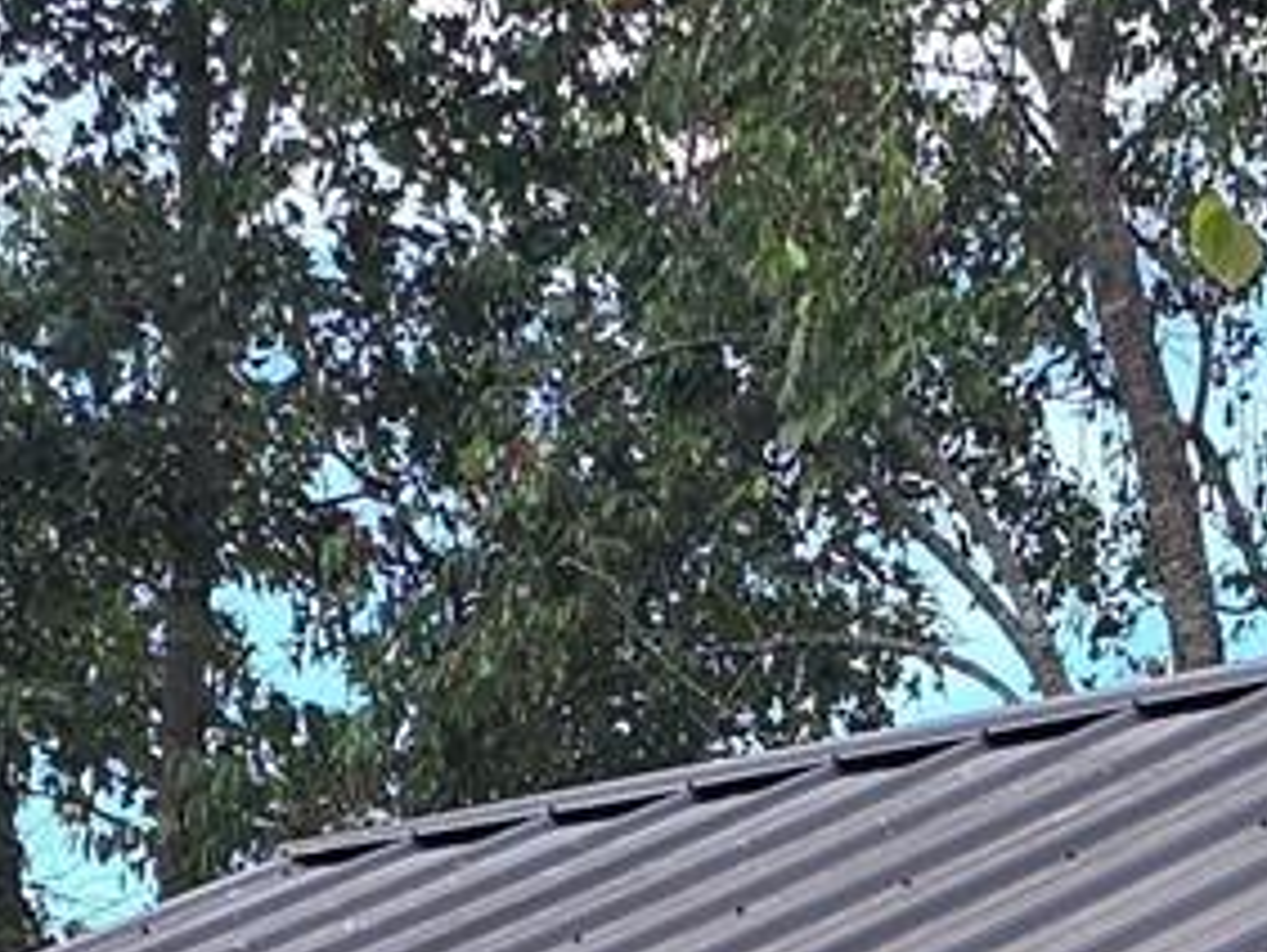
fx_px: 6118
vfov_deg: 7.8
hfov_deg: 11.7
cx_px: 1384
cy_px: 2811
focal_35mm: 167
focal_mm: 6.3
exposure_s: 1/215
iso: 12
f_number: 1.7
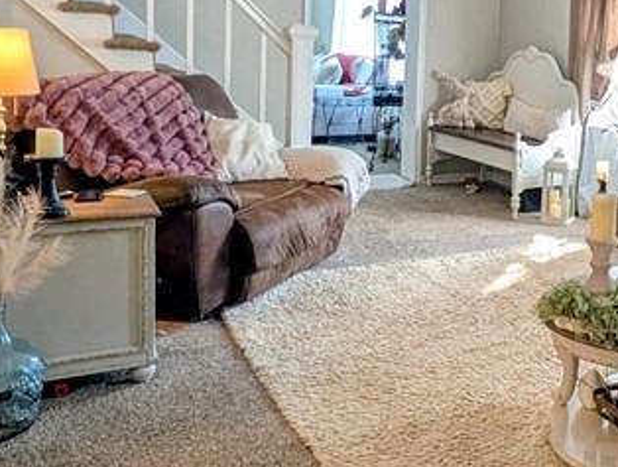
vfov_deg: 36.2
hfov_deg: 42.3
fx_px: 698
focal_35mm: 39
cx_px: 596
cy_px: 121
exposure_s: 1/60
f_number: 1.7
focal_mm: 2.02
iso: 99
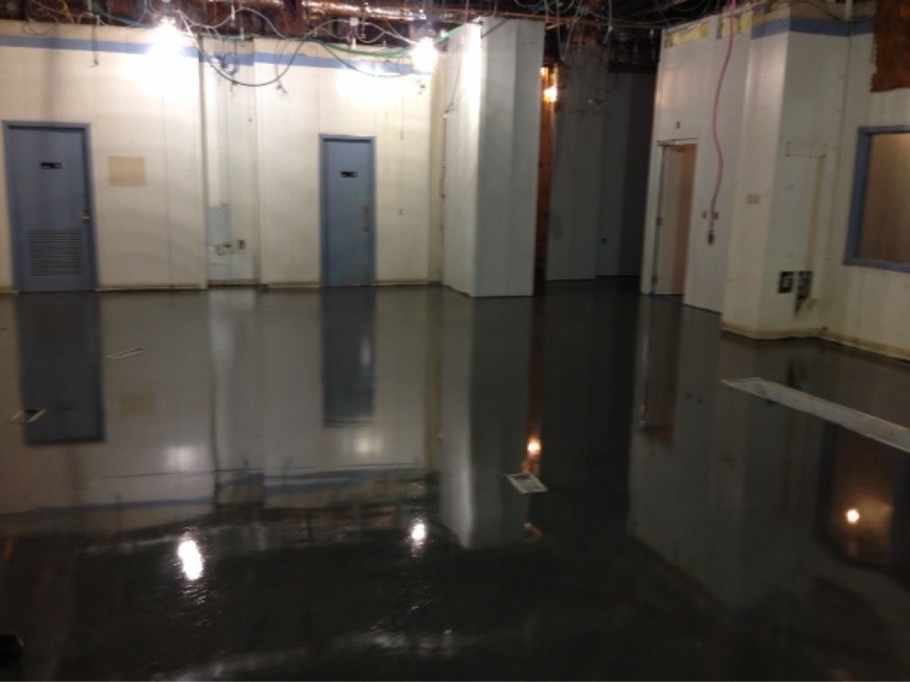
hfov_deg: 55.3
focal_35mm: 33
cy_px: 341
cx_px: 455
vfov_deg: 43.0
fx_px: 868
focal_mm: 4.12
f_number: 2.4
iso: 100
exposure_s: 1/20
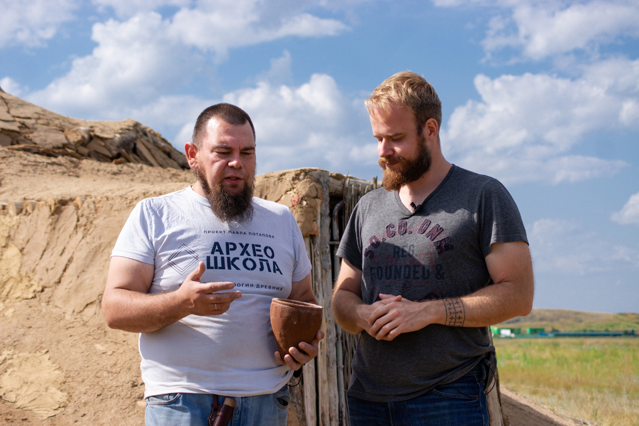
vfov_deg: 16.6
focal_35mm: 82
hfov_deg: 24.6
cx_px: 320
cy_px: 213
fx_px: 1464
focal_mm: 55
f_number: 5.6
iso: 200
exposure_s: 1/1000
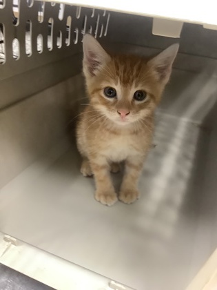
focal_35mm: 31
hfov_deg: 45.4
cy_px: 145
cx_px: 108
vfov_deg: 58.4
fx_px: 259
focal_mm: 3.3
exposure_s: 1/40
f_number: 2.4
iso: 250
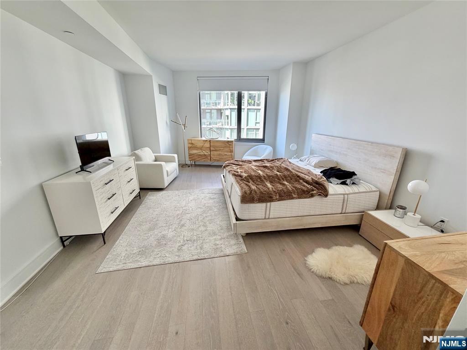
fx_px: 189
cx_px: 234
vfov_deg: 85.7
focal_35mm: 14
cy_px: 175
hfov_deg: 102.1
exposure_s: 1/121
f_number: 2.2
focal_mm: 2.22
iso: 160
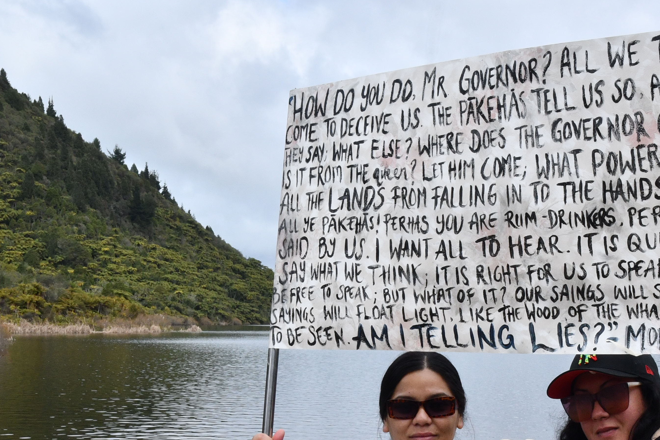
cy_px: 345
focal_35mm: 70
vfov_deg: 19.3
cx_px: 497
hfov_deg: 28.4
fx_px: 1283
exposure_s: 1/320
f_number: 16
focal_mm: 22
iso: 500
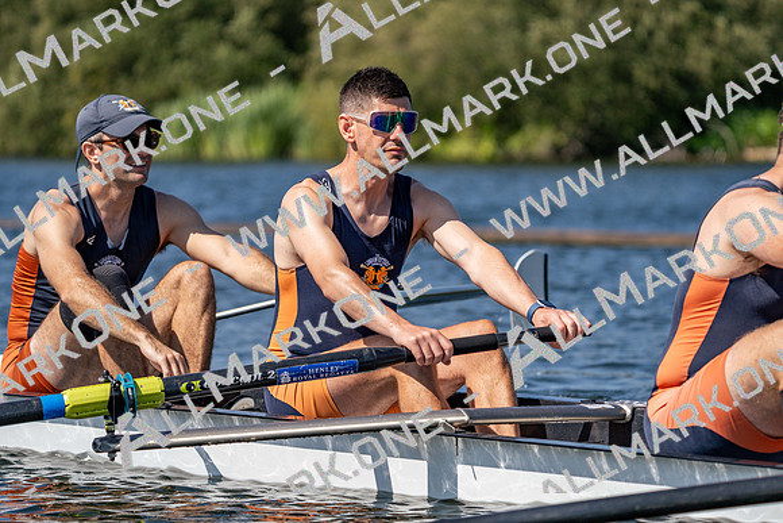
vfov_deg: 5.5
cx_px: 392
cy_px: 262
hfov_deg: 8.2
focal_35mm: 252
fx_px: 5482
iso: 200
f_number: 5.6
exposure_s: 1/2000
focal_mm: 252
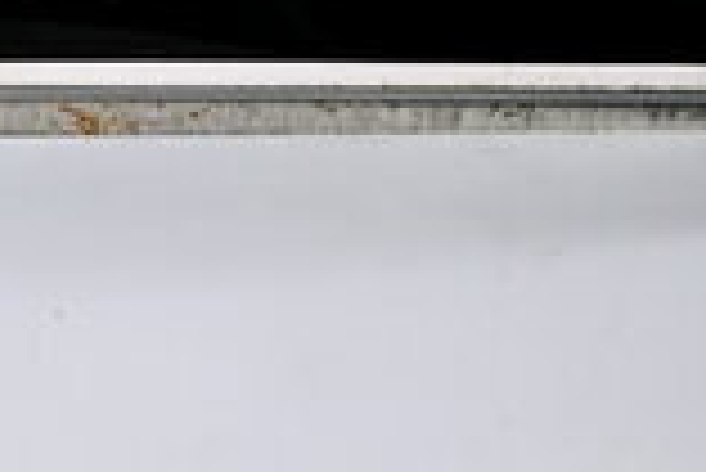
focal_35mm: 320
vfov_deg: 4.2
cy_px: 964
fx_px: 6281
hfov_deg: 6.1
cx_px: -1057
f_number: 2.8
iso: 200
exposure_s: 1/500
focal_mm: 49
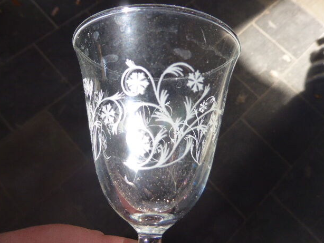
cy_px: 118
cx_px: 161
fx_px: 234
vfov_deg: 54.9
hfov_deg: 69.4
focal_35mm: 25
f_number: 3.3
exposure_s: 1/125
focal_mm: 4.3
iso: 160
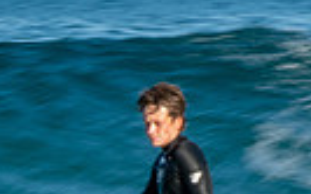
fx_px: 22528
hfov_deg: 0.8
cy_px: 375
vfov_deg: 0.5
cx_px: 147
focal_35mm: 2659
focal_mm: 400
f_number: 25
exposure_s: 1/20
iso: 100
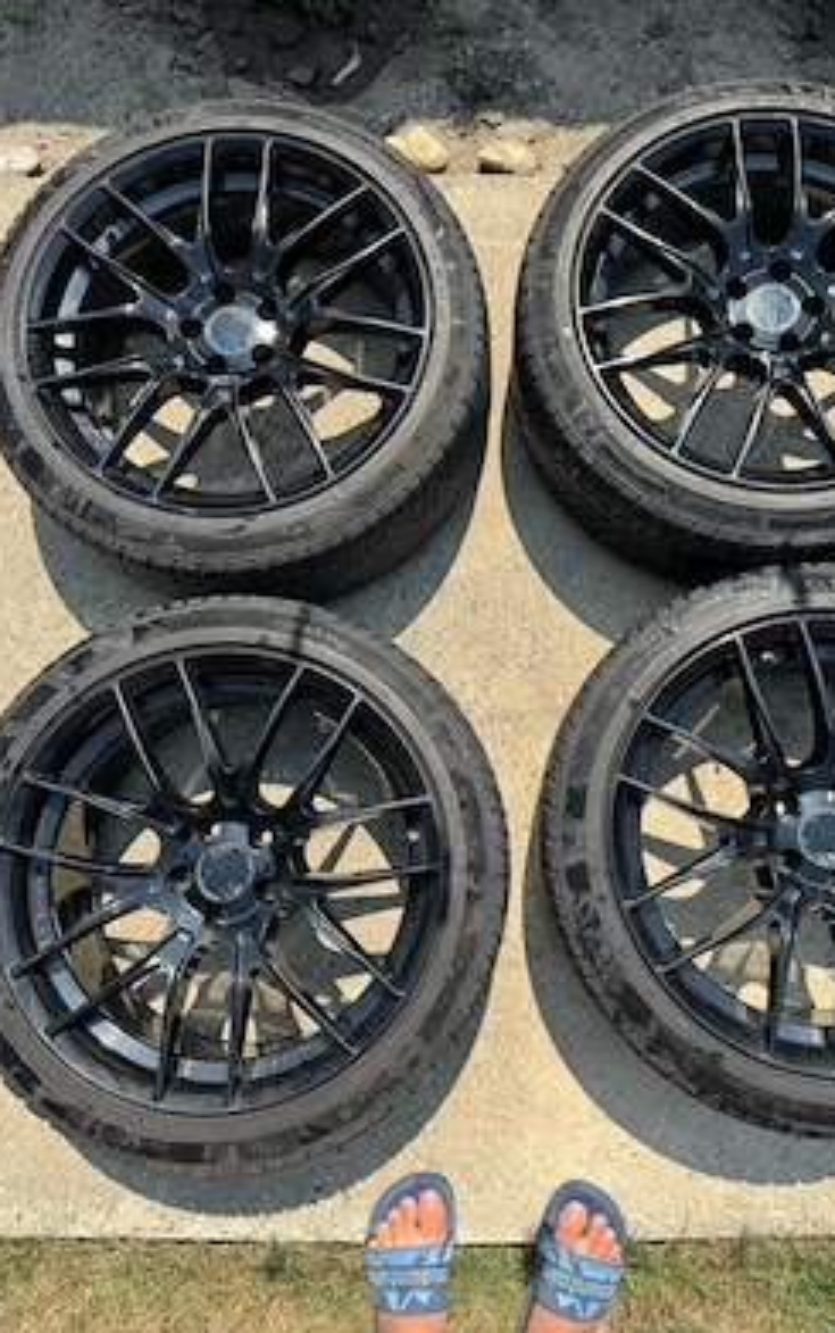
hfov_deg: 47.4
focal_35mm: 26
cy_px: 655
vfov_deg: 70.4
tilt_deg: -79.8
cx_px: 494
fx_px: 945
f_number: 1.78
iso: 80
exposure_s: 1/2710
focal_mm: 6.76
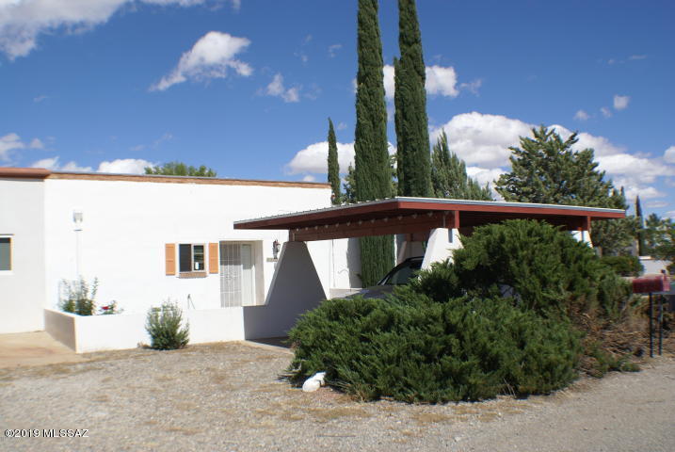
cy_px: 226
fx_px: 788
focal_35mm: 42
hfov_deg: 46.3
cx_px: 338
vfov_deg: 32.0
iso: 100
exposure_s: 1/640
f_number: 5.6
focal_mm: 28
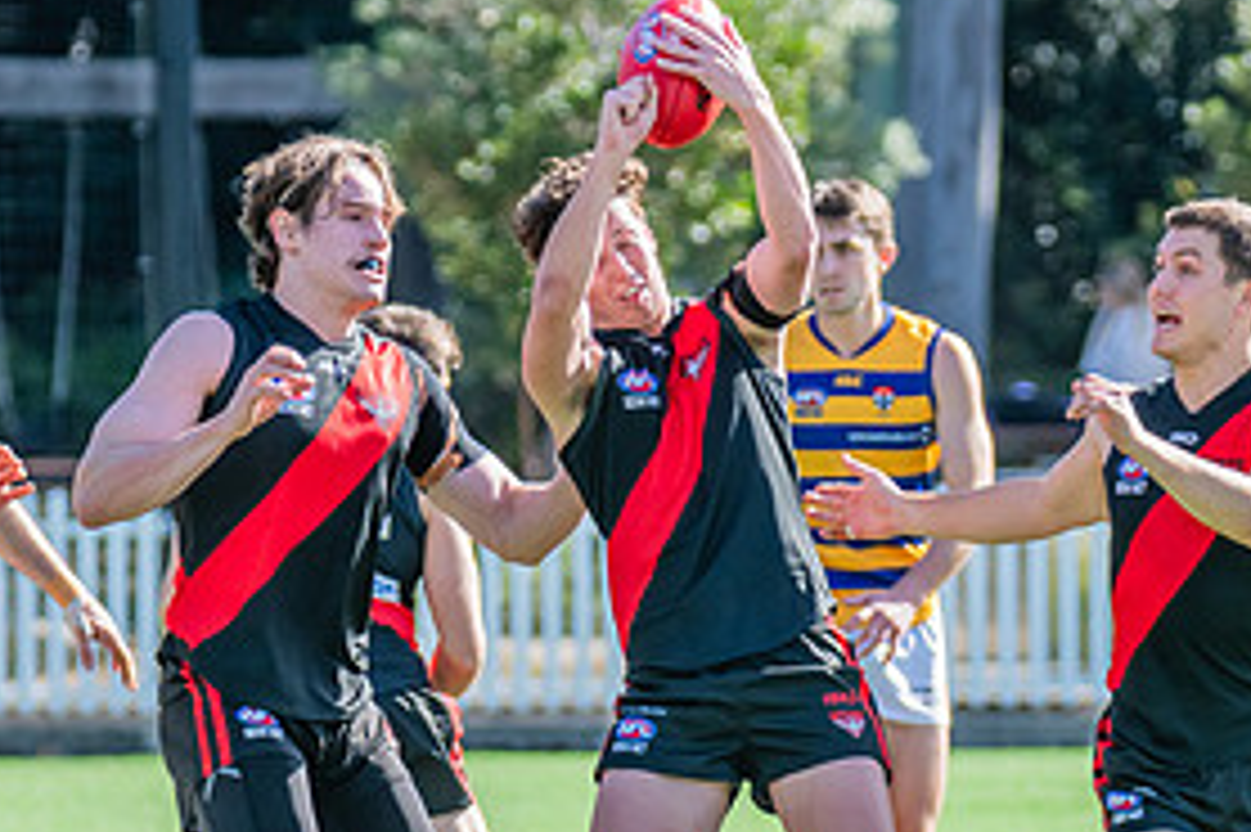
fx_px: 25803
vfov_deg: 1.8
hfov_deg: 2.8
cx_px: 703
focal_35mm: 743
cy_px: 625
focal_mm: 320
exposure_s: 1/1000
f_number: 7.1
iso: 800
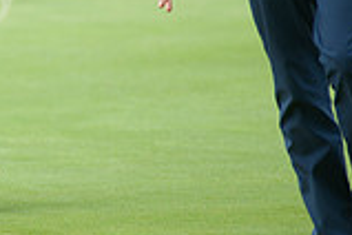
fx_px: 10667
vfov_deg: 1.3
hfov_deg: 1.9
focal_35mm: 1091
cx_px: -250
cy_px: -135
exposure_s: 1/640
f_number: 4
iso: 200
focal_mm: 300
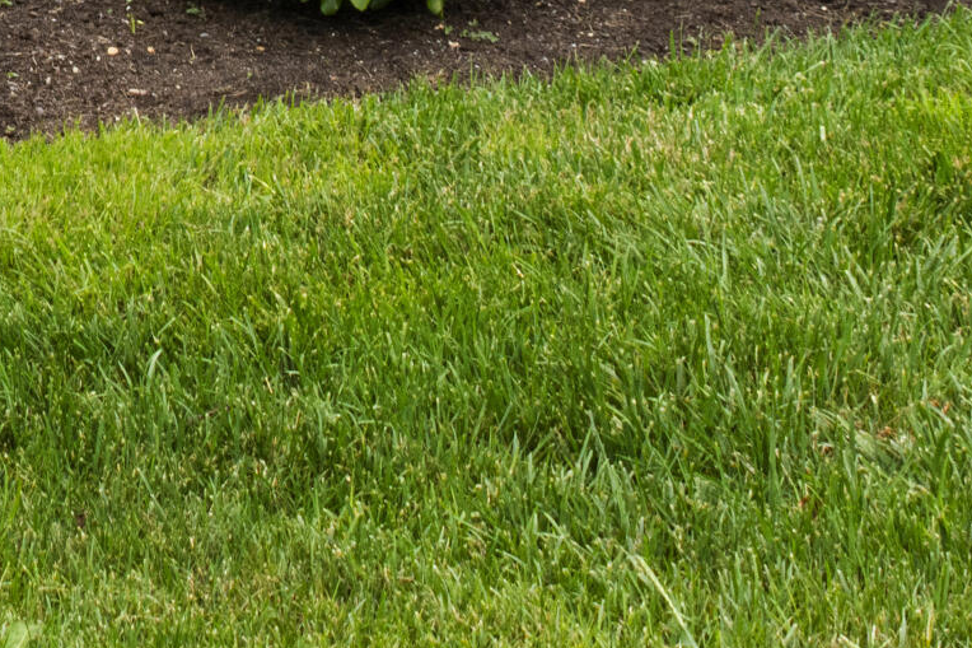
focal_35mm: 165
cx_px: -522
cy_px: -500
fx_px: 4454
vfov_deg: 8.0
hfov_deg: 11.9
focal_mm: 28
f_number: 8
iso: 720
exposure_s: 1/50
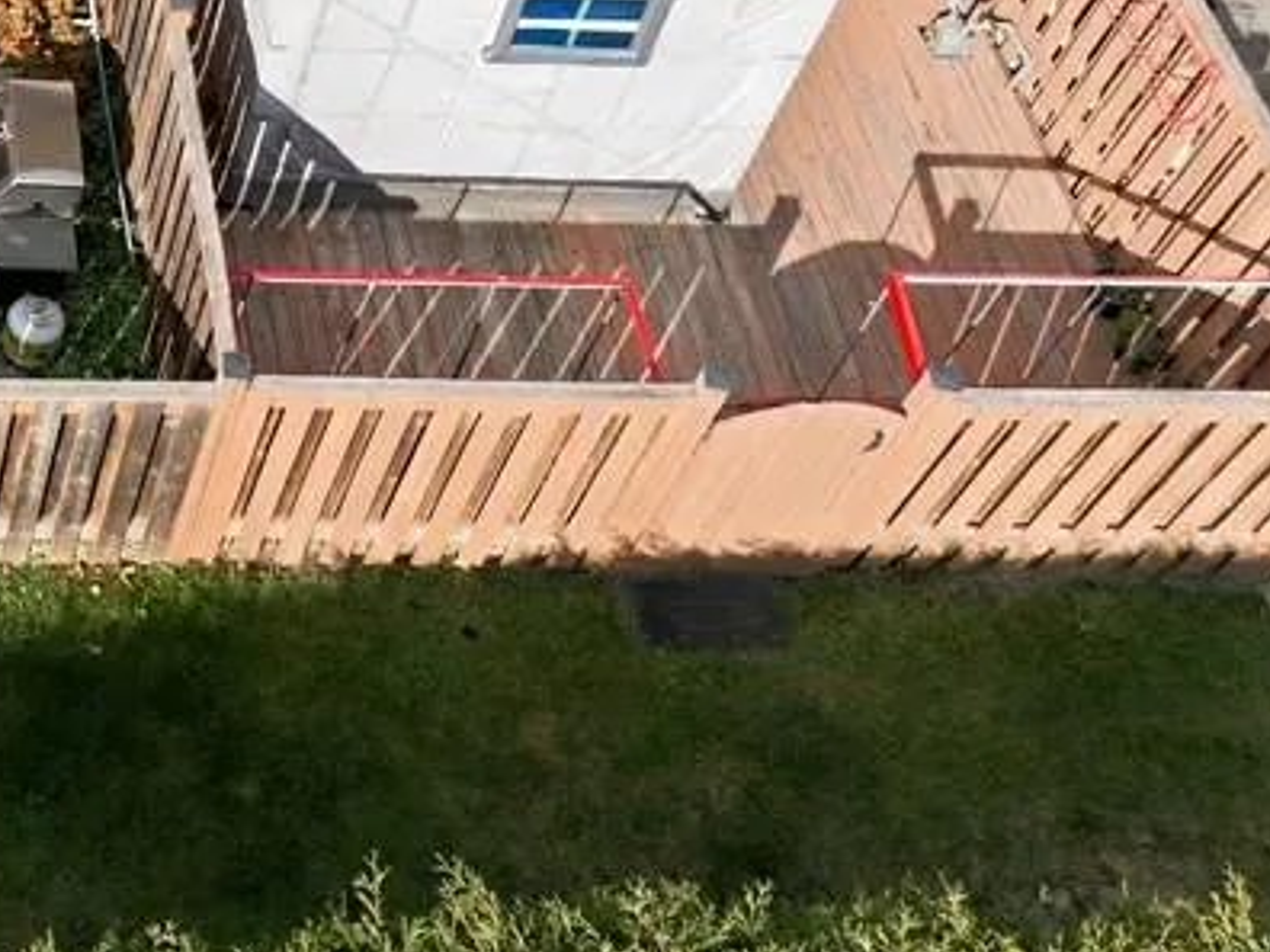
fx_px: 2275
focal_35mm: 62
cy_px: -61
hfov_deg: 26.7
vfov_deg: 22.5
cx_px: -356
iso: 160
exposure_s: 1/120
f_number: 2.8
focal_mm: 12.3
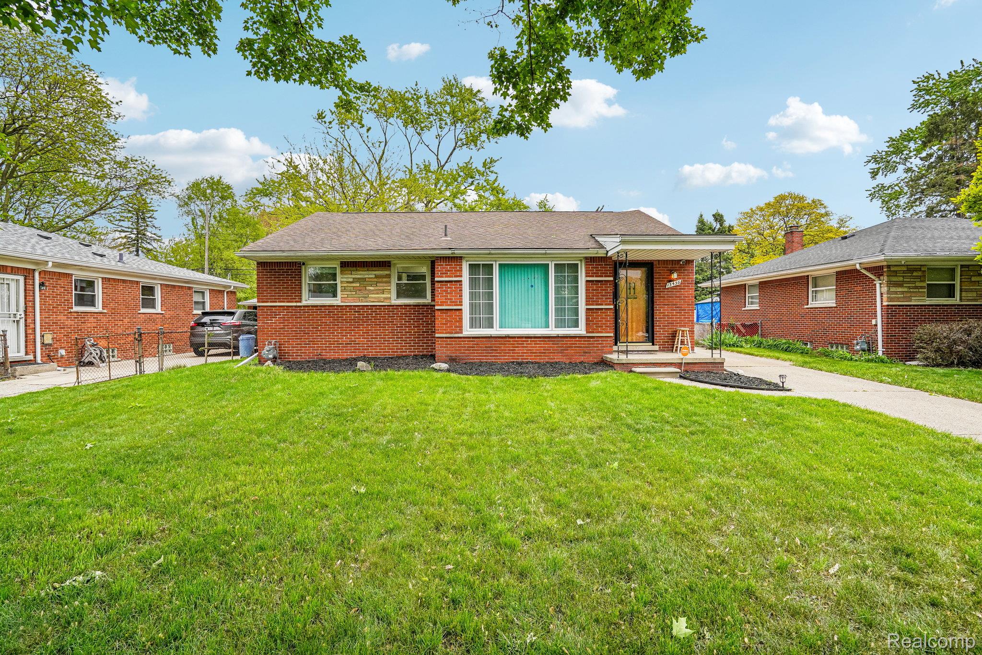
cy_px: 328
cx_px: 491
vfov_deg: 73.7
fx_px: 436
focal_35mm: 16
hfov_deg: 96.7
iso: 400
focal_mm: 16
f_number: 8
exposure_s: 1/125
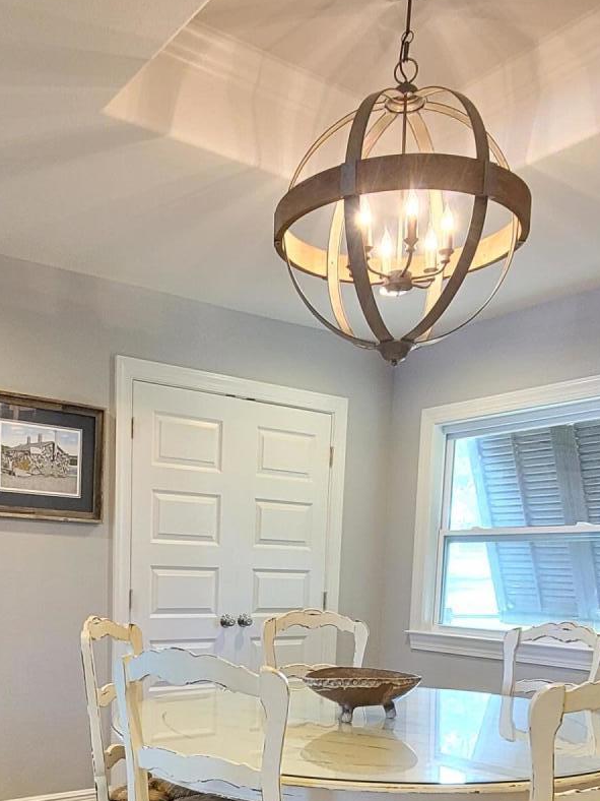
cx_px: 231
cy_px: 699
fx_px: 763
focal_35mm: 33
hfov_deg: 42.7
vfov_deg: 50.1
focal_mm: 2.2
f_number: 2.2
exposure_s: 1/59
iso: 400
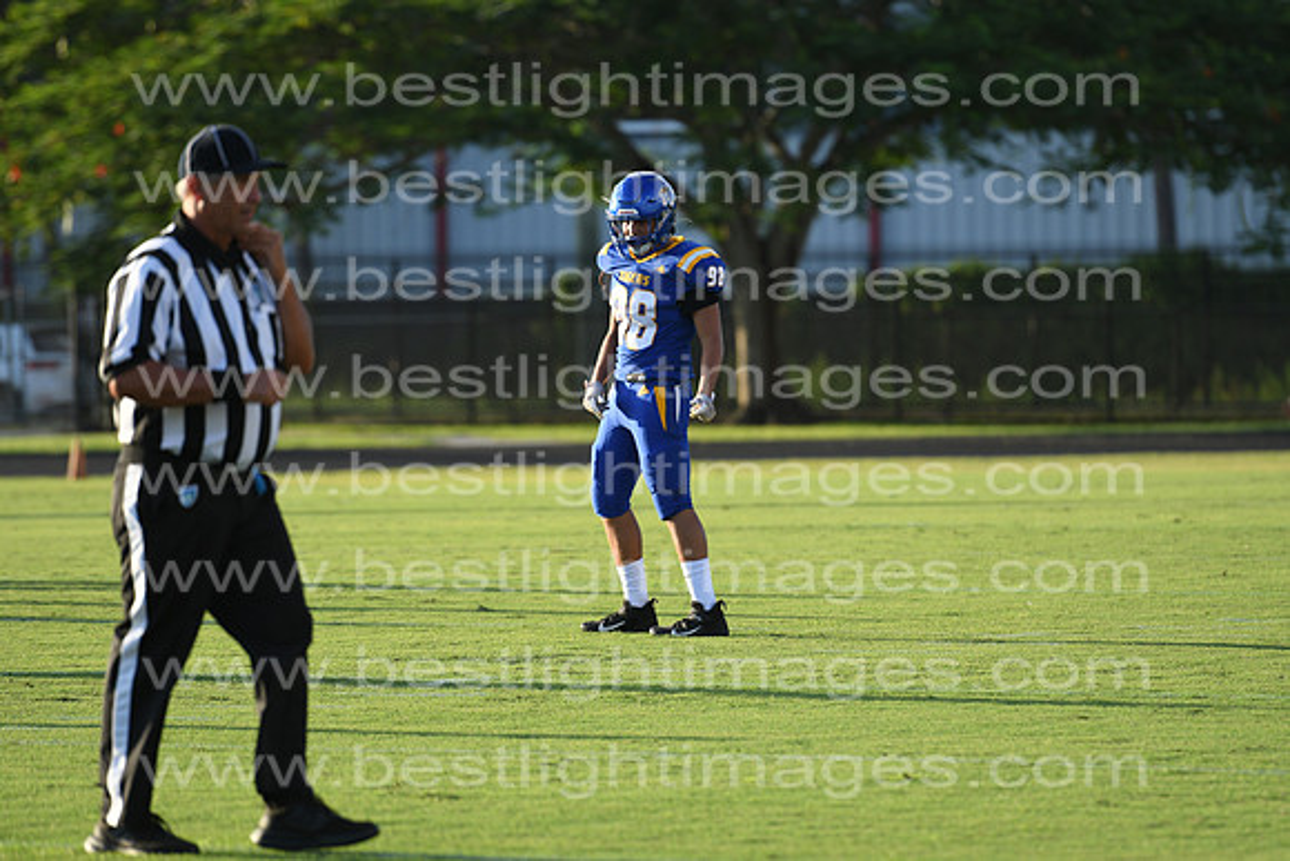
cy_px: 430
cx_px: 645
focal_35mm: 292
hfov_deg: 7.0
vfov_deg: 4.7
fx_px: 10483
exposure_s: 1/1000
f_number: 4
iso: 200
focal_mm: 195
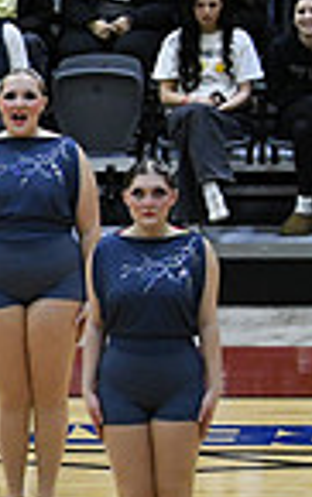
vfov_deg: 4.9
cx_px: -658
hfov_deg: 3.0
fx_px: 5792
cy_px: 413
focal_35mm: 427
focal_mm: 70
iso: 4000
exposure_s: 1/400
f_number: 4
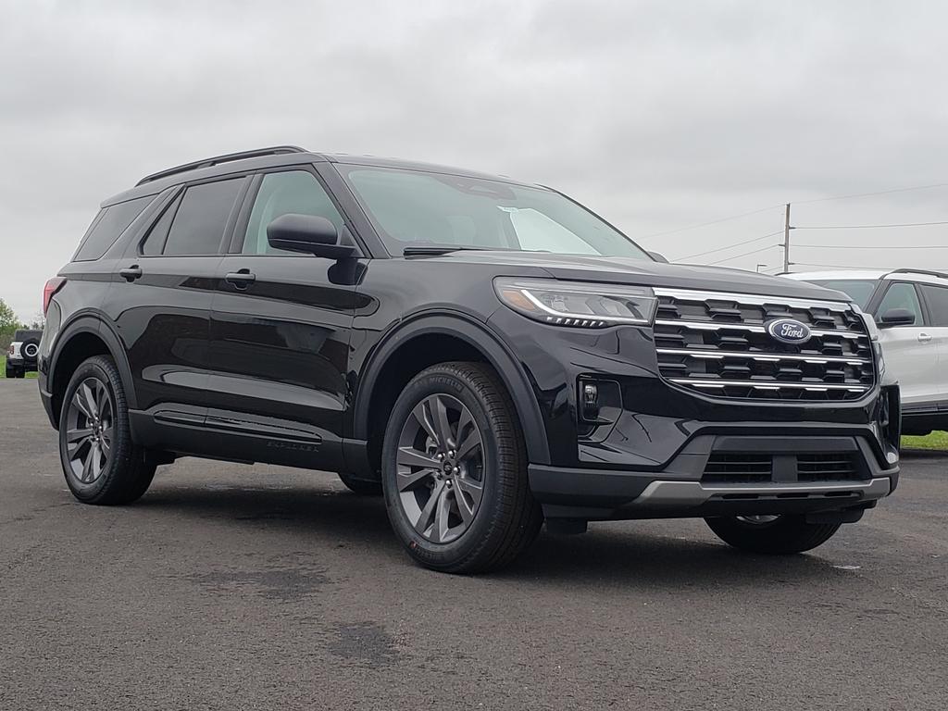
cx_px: 474
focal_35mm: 26
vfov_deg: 53.1
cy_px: 356
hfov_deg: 67.3
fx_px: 712
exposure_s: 1/279
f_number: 2.4
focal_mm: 4.3
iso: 50
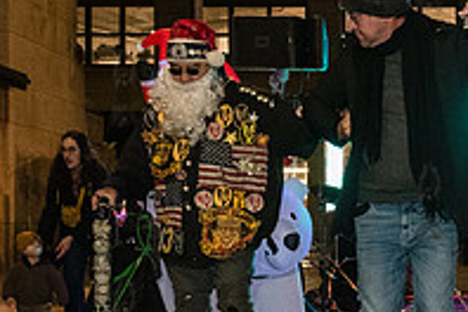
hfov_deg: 27.1
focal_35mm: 72
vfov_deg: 18.9
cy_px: 200
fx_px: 936
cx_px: 418
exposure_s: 1/160
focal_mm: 24
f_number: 3.5
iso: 6400
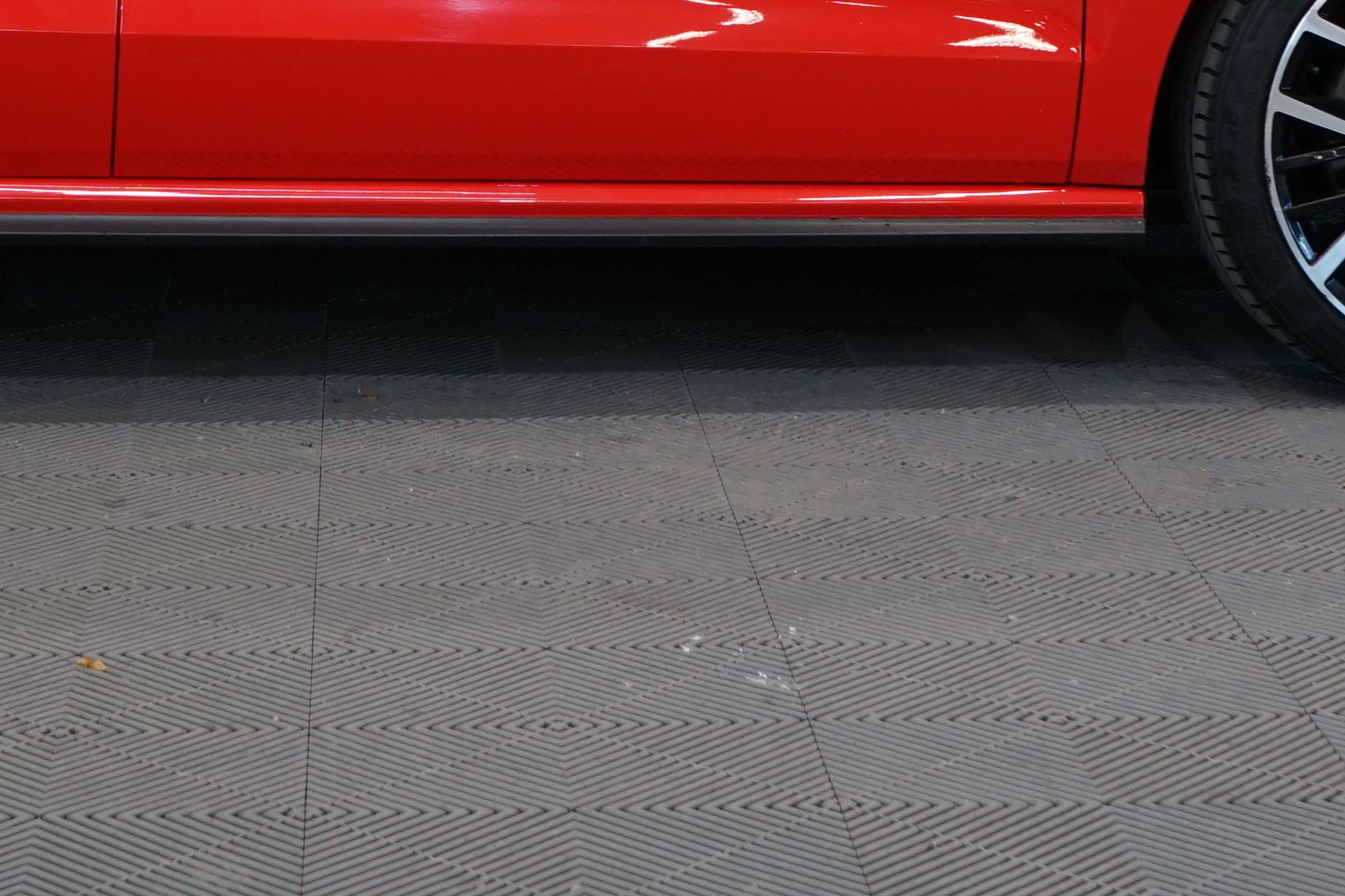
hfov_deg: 20.5
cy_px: -387
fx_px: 3698
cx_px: 349
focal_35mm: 99
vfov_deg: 13.2
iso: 400
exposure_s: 1/25
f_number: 5.6
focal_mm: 30
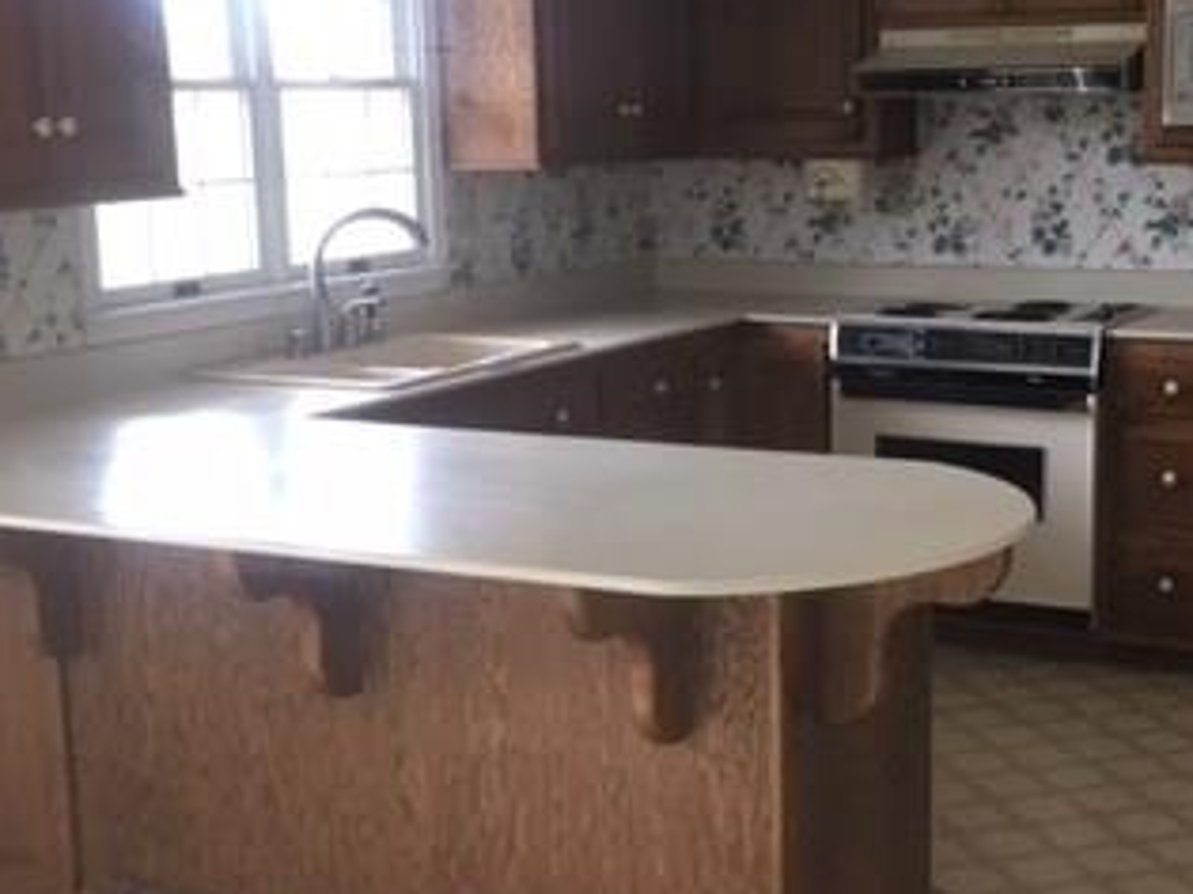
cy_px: 511
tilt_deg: -9.8
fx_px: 2033
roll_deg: +0.6
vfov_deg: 24.8
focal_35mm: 59
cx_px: 693
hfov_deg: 32.6
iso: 50
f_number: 2.2
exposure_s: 1/30
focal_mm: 4.15
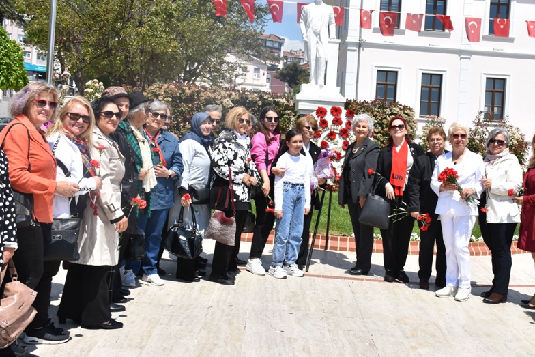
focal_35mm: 47
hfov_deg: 41.7
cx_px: 326
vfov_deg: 28.6
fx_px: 699
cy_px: 134
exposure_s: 1/500
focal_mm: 24
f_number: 8
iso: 125
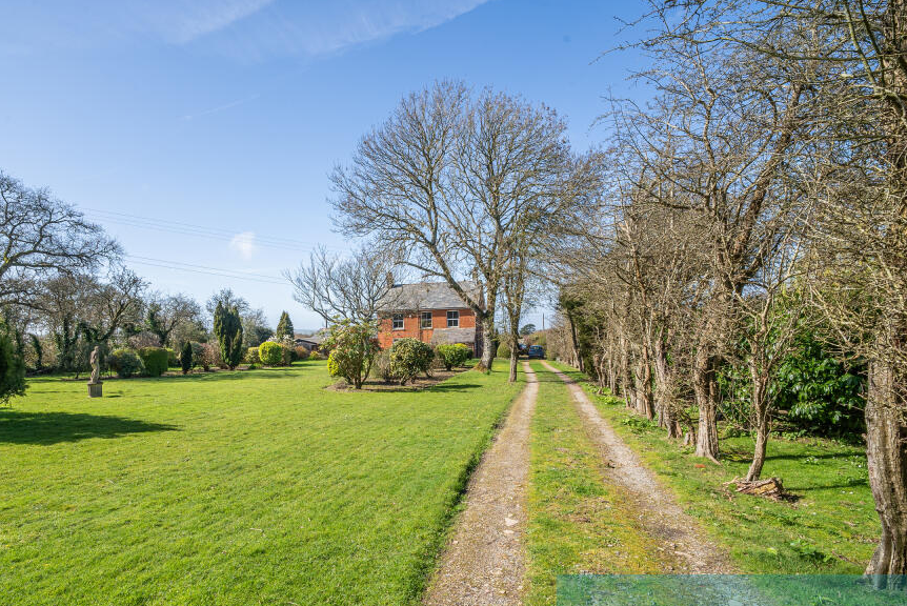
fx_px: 479
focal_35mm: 19
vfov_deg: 64.2
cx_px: 395
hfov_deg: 86.4
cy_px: 358
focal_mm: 16
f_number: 9
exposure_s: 1/125
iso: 80
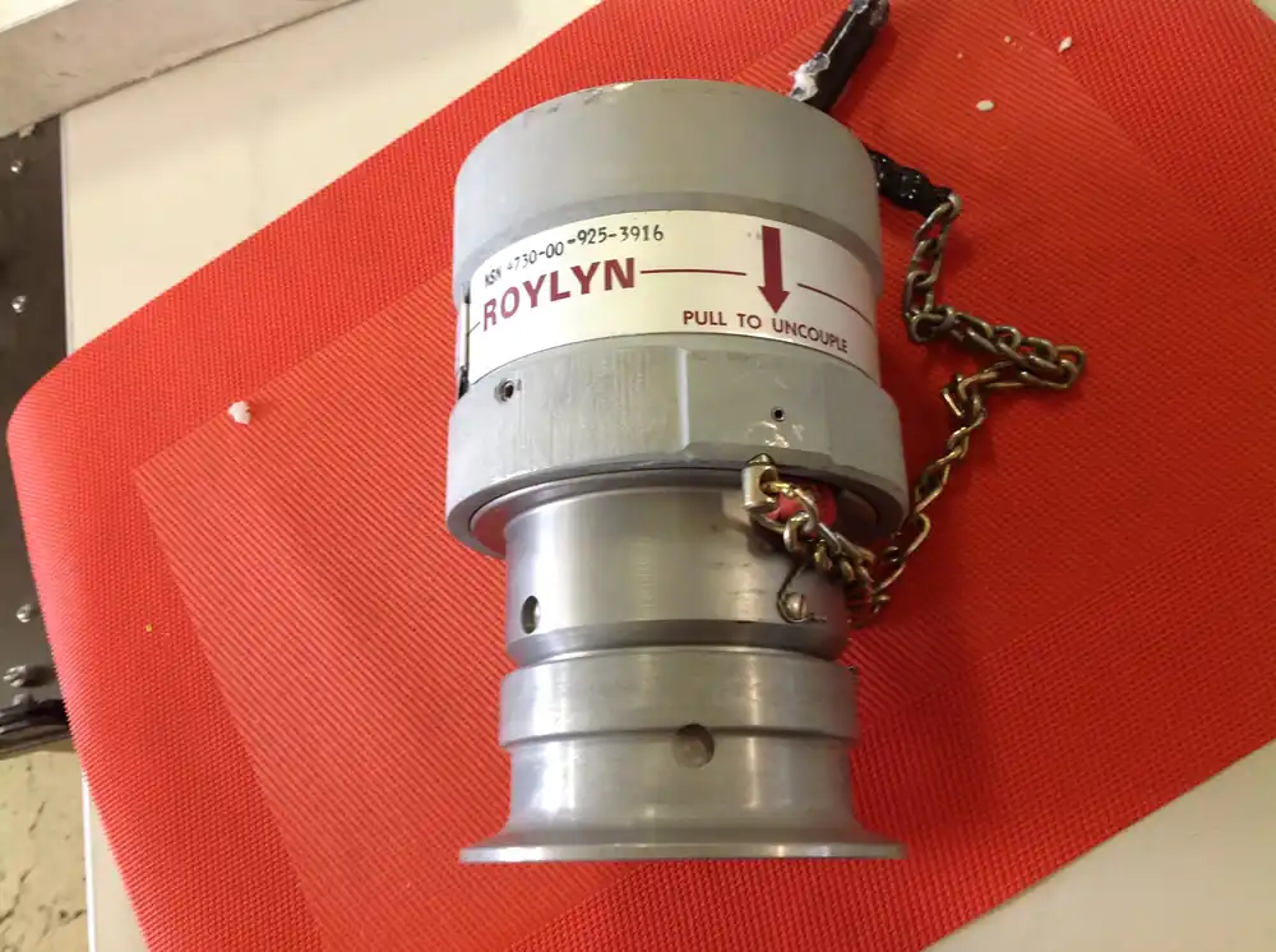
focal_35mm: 35
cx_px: 638
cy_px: 476
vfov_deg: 40.6
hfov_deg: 52.7
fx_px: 1288
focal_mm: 4.28
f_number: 2.4
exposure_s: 1/15
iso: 64
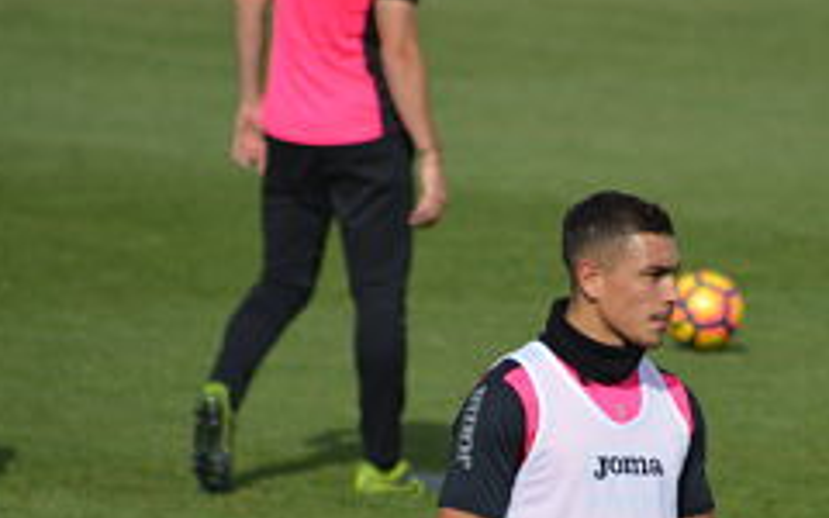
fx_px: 17284
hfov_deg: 2.7
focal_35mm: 765
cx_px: 611
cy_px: 442
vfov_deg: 1.7
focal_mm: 300
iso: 280
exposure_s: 1/2000
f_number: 5.6
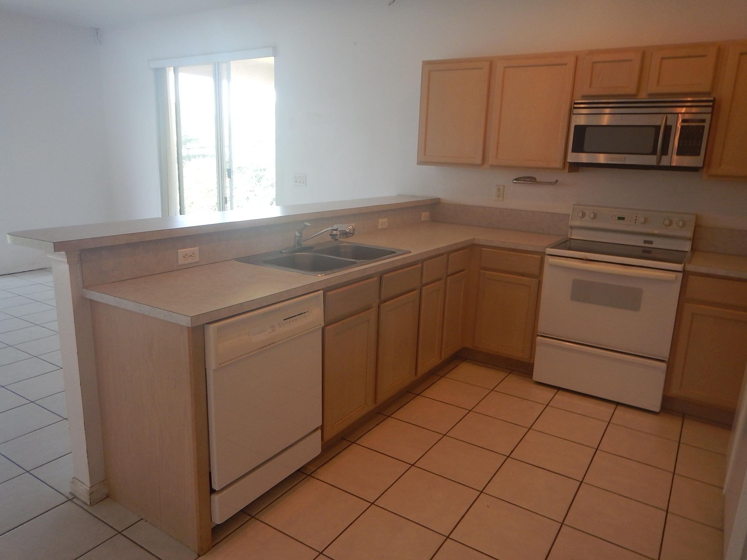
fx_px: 518
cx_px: 374
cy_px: 280
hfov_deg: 71.6
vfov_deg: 56.8
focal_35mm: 24
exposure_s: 1/30
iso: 125
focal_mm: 4.3
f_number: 2.8
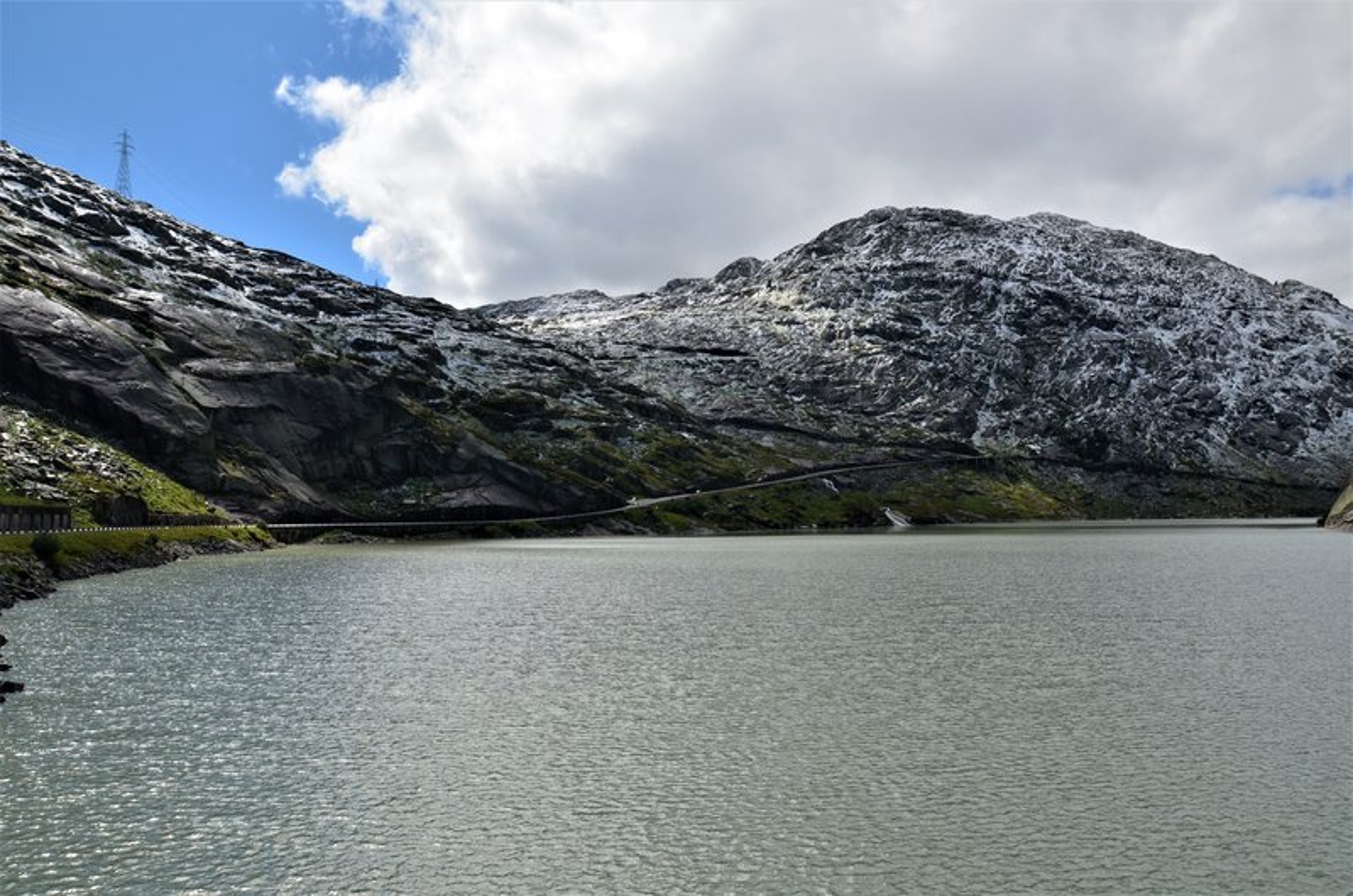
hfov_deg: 67.5
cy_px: 448
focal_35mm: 27
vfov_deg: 47.7
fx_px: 1013
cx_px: 676
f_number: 11
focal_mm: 18
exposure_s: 1/320
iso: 320
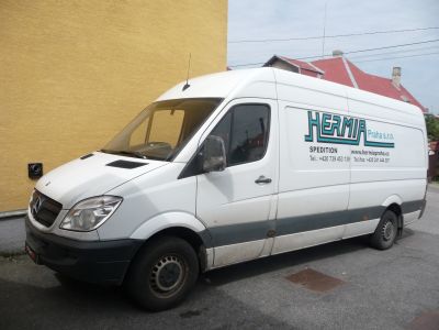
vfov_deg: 49.7
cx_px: 220
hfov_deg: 63.4
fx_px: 355
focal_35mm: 28
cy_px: 165
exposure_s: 1/500
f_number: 8
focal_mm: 4.7
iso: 200
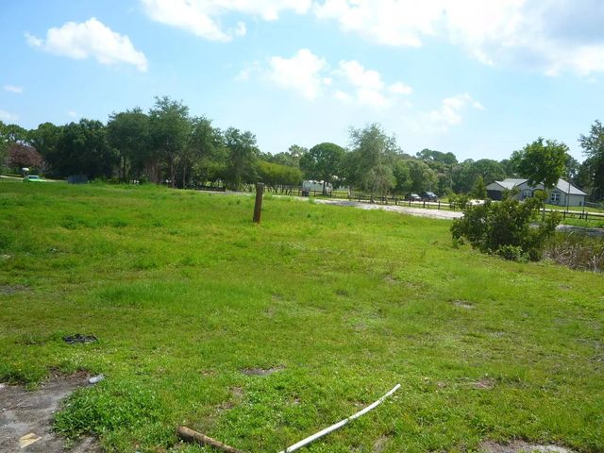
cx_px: 302
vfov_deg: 46.8
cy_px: 226
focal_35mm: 30
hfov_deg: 60.0
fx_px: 523
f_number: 4.5
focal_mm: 5.2
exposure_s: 1/400
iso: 100
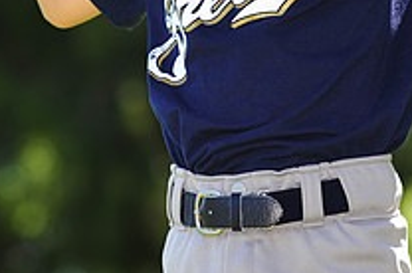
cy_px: -97
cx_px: 246
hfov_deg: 4.8
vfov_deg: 3.2
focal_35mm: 432
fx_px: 4936
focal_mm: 155
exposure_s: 1/400
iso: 200
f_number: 4
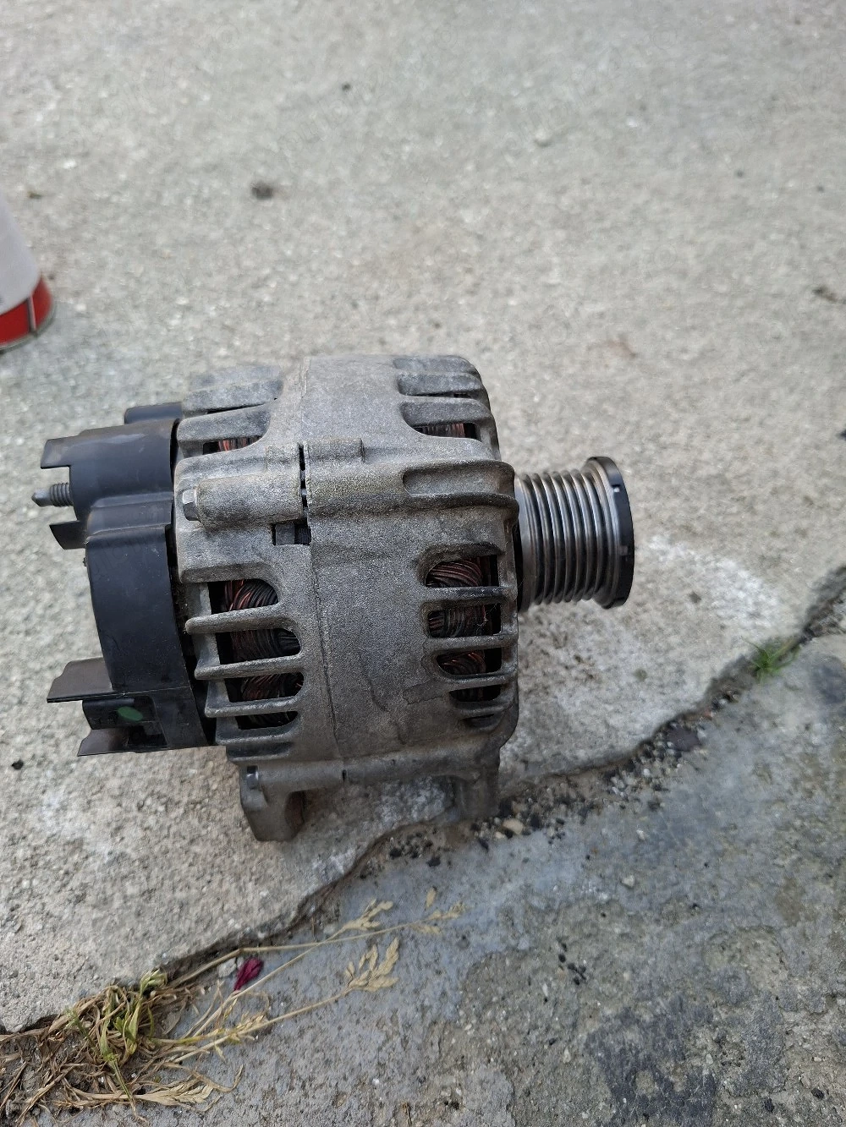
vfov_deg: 73.9
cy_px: 564
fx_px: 749
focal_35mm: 23
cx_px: 423
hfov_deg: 58.9
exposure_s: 1/102
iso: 50
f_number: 1.8
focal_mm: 5.54
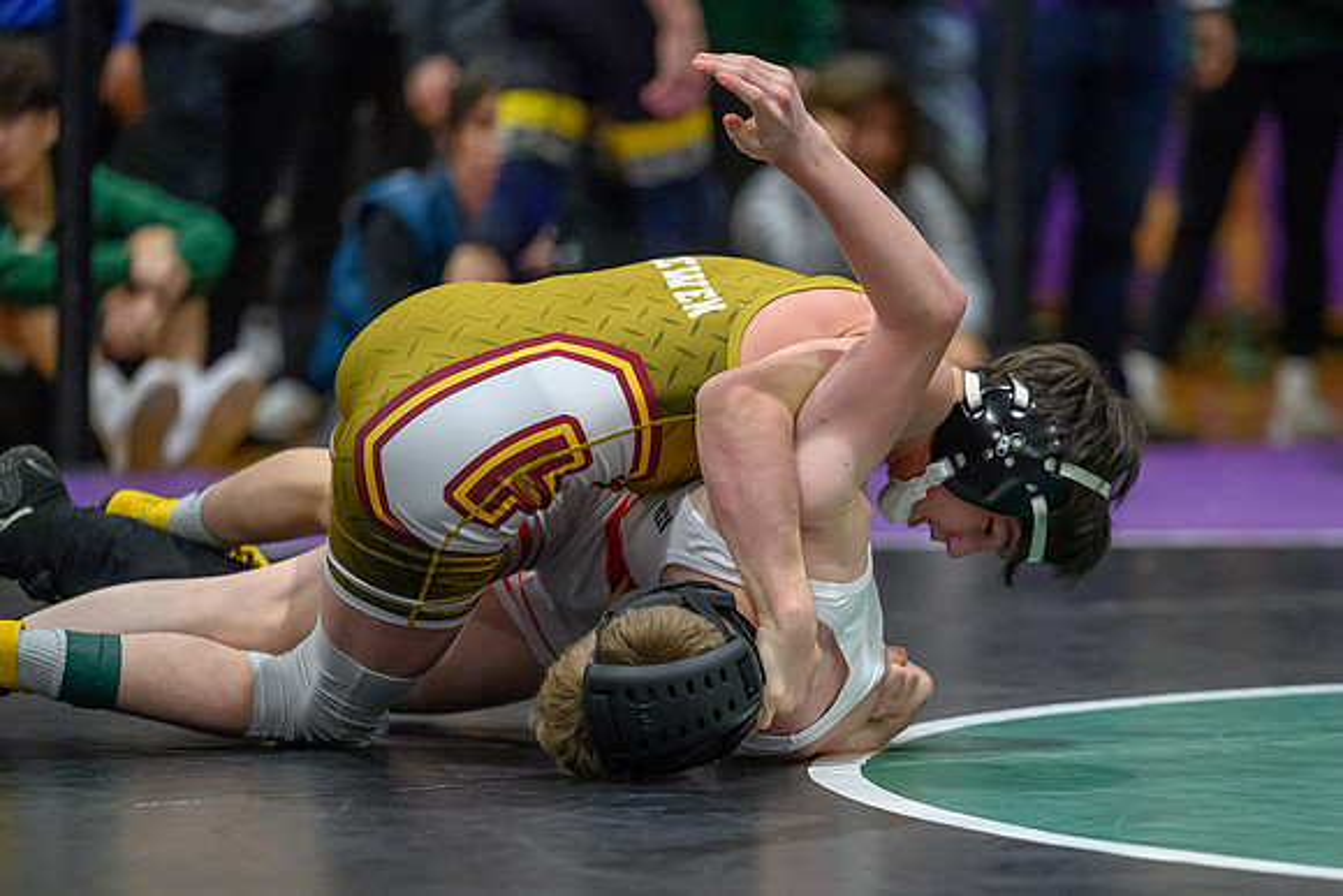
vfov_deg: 6.2
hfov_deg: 9.3
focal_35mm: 222
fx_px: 8296
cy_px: 571
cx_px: 847
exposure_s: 1/800
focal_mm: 170
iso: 9000
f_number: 2.8
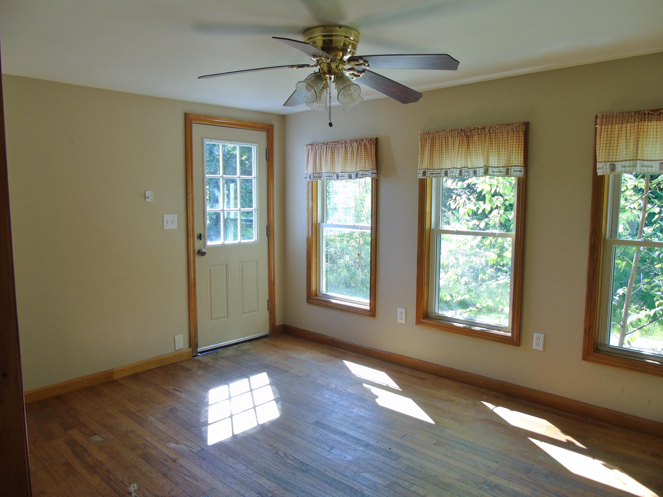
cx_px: 332
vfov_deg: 54.9
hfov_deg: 69.4
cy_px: 248
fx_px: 479
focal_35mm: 25
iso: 80
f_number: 3.4
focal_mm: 4.4
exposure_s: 1/50
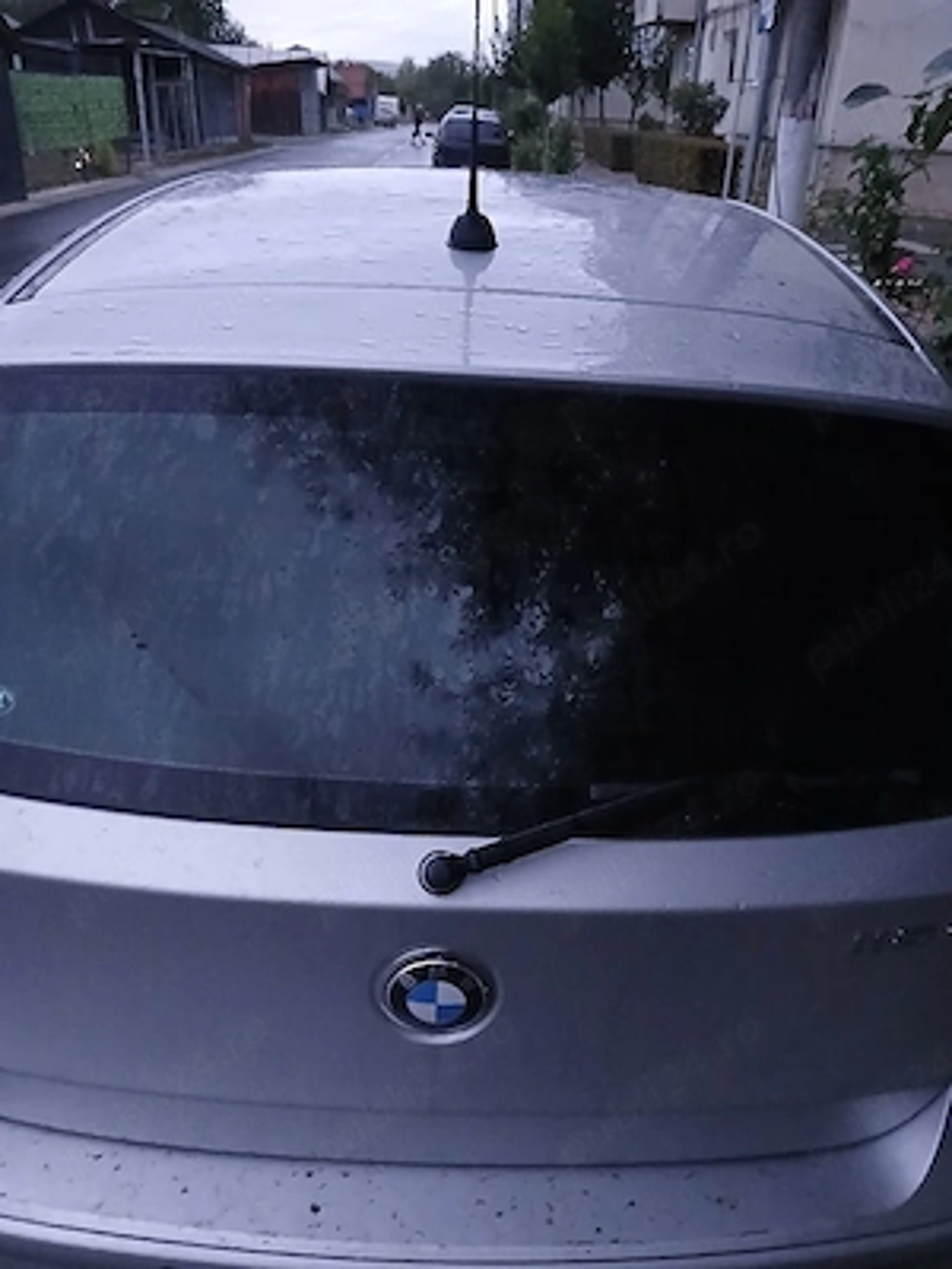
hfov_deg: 51.4
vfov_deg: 65.3
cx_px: 476
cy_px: 634
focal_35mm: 27
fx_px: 990
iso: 1600
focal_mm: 3.98
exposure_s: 1/14.3
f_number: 1.8
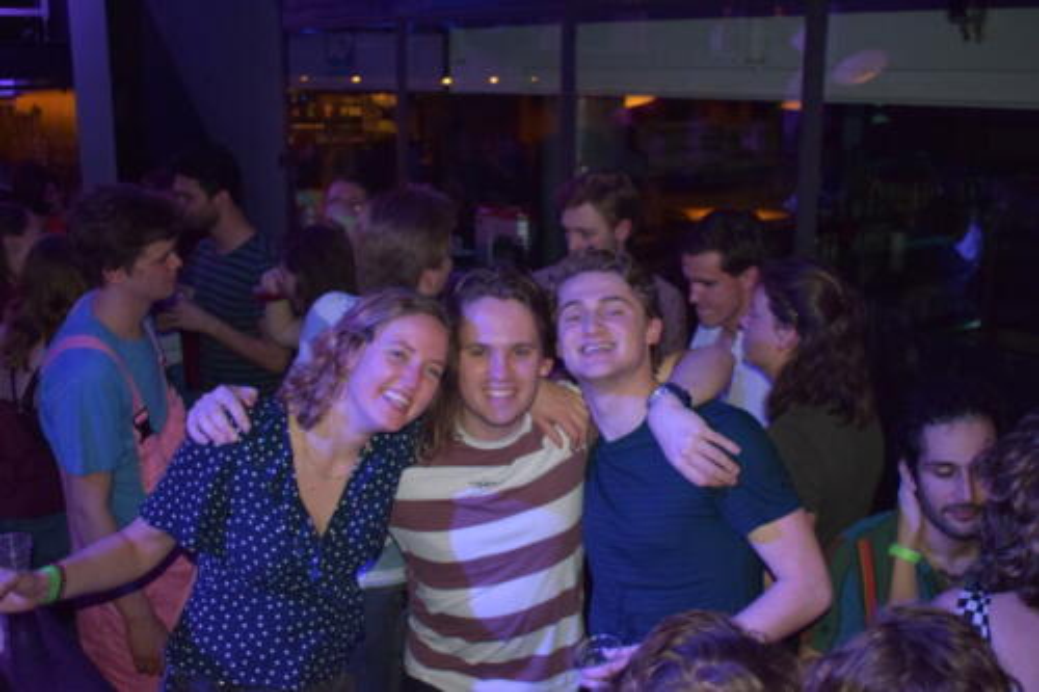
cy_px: 346
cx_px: 520
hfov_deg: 51.3
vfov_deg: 35.5
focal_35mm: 38
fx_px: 1082
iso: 2500
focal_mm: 25
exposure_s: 1/60
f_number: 4
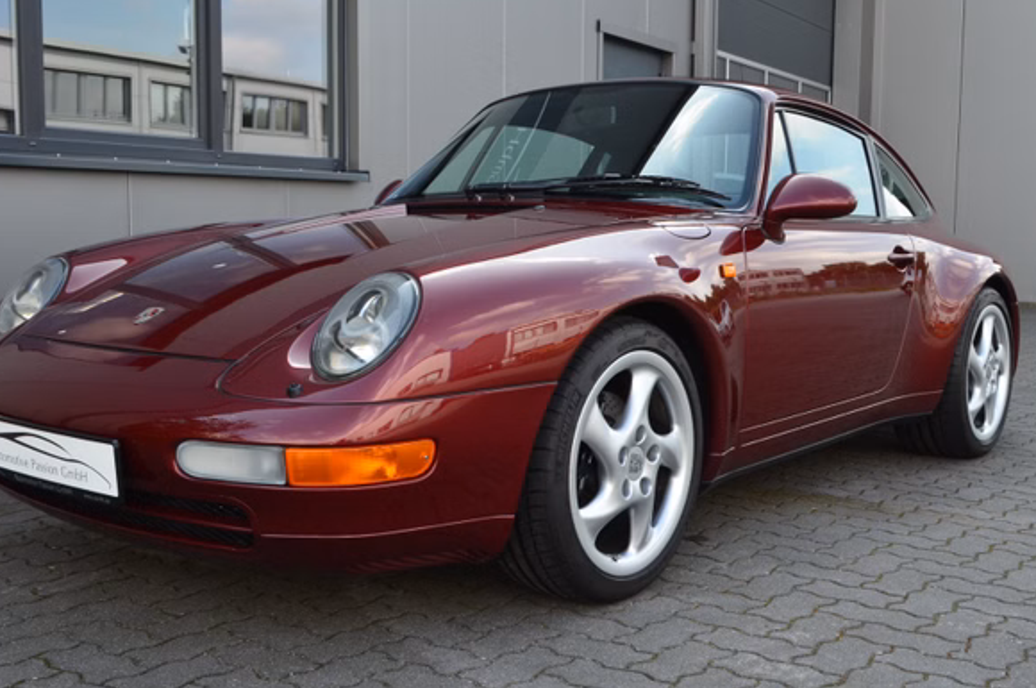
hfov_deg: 45.5
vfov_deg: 31.1
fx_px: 1236
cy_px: 359
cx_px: 518
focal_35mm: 43
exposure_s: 1/60
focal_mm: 26
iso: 320
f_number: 10
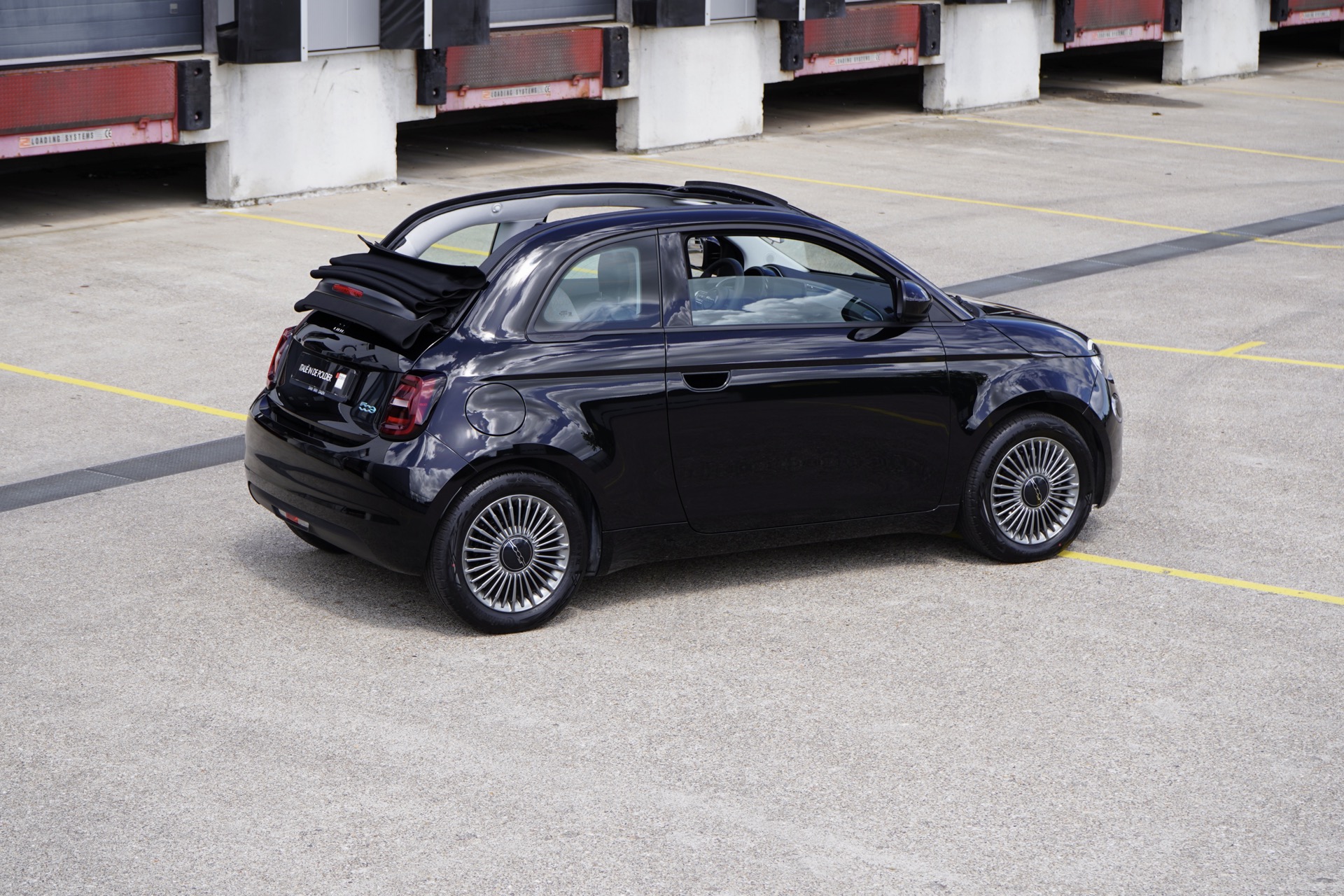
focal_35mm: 70
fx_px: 2613
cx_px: 672
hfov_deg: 28.8
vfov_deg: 19.5
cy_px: 448
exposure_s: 1/125
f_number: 8
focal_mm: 70
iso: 100
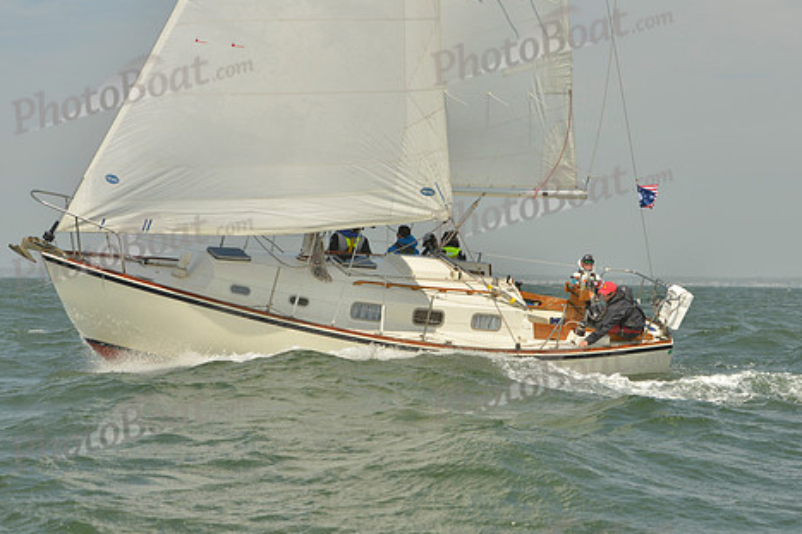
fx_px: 1937
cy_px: 313
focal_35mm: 87
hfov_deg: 23.4
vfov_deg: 15.7
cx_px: 343
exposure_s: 1/1250
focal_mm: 70
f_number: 8
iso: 200
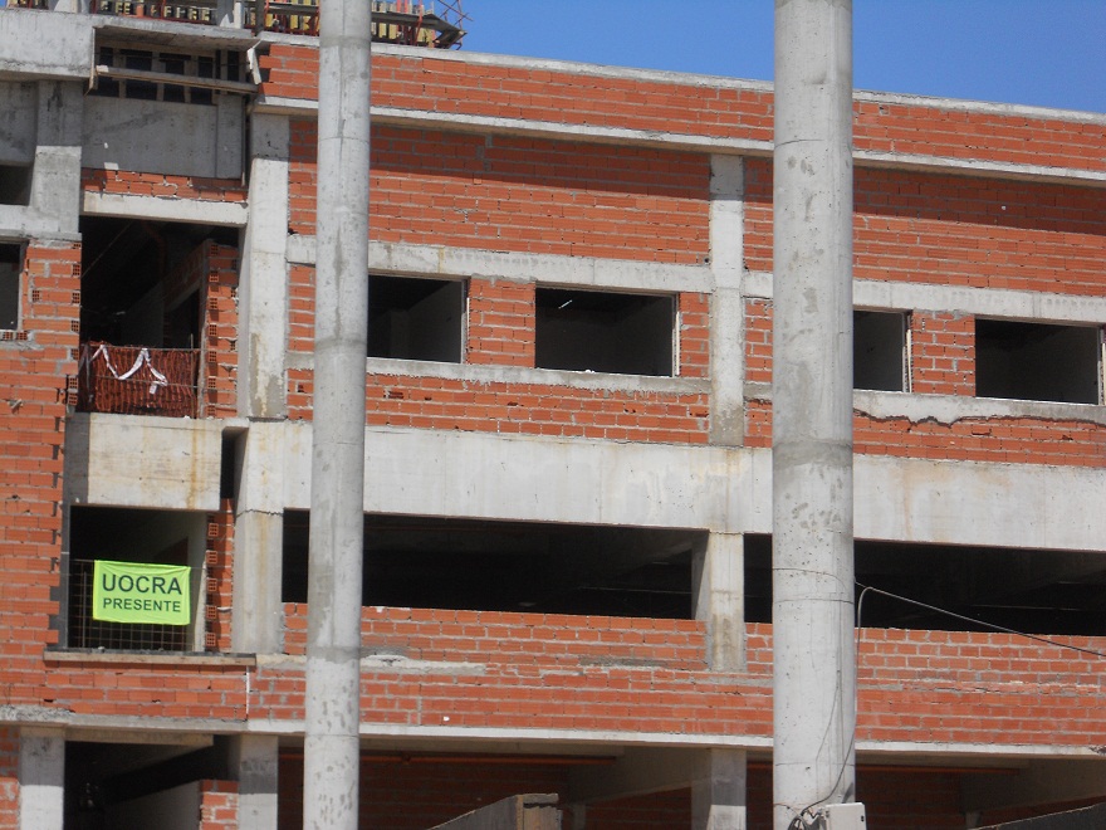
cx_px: 553
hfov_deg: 18.2
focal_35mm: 108
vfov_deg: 13.7
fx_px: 3451
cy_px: 415
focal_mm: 19.6
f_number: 5.9
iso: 80
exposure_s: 1/500
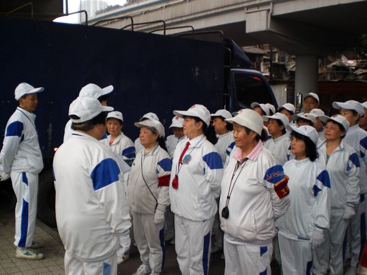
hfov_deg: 49.0
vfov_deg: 37.7
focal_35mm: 38
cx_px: 184
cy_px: 138
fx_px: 403
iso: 200
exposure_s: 1/30
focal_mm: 6.3
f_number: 3.1
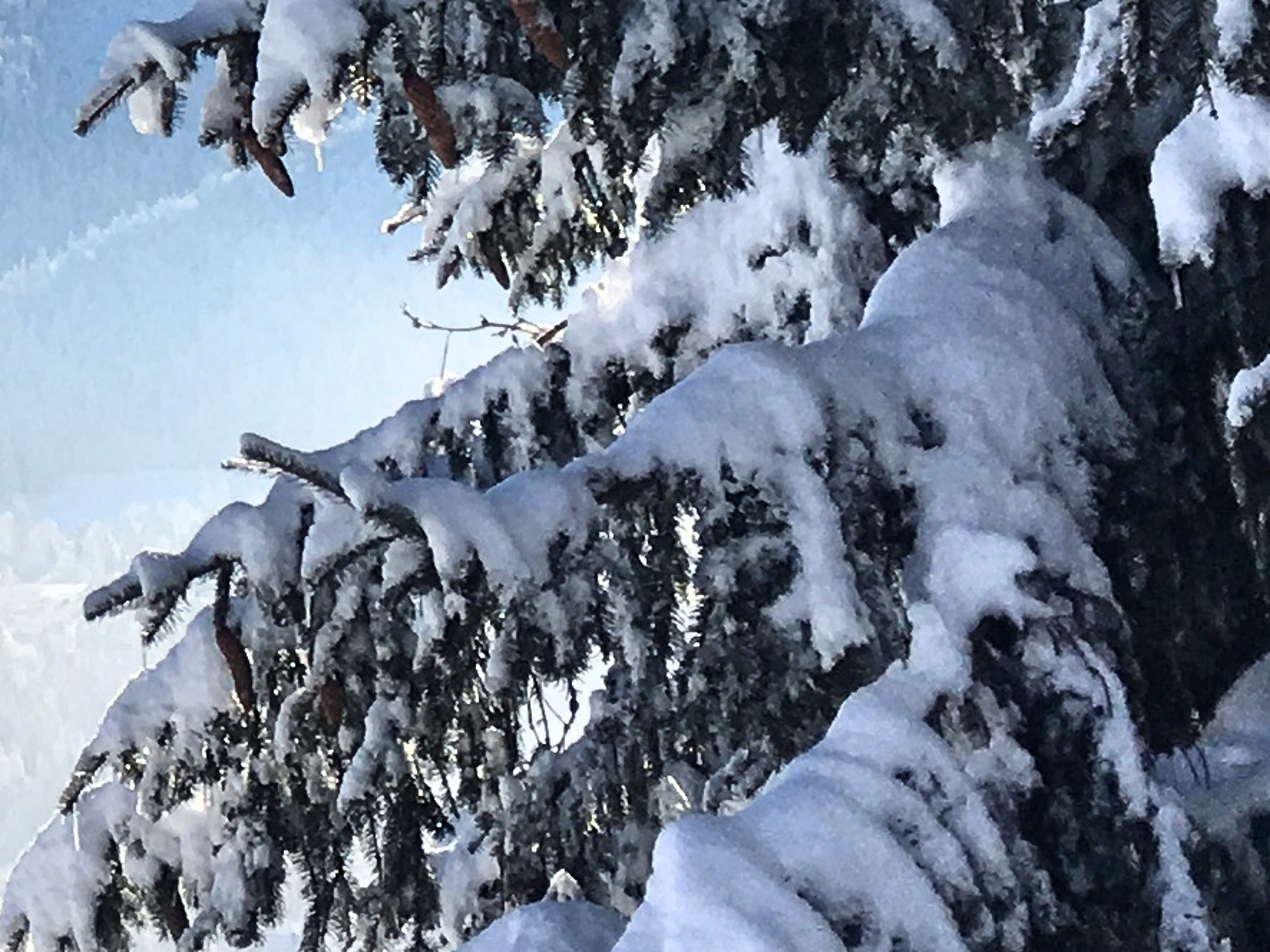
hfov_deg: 13.4
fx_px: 4842
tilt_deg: +8.6
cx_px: -1036
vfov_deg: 10.9
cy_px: -424
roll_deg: +1.9
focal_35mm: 132
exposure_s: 1/2959
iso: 25
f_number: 2.2
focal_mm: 4.15
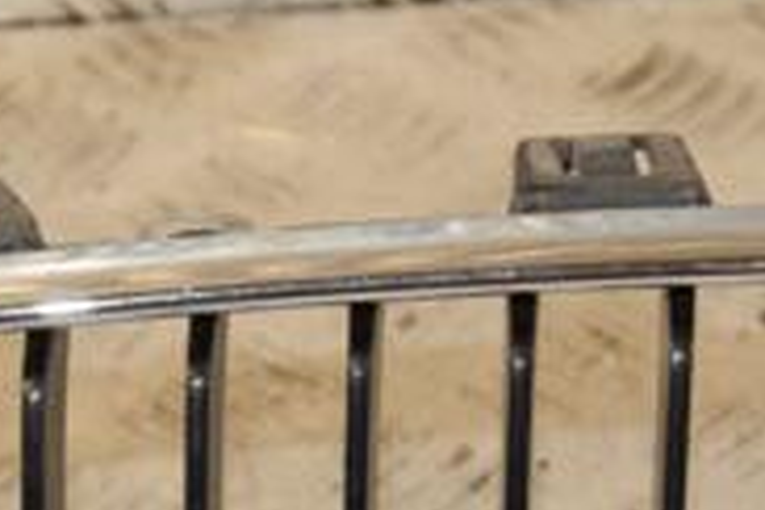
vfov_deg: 4.2
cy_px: 778
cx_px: 585
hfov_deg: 6.4
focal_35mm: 324
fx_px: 6884
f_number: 7.1
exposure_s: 1/200
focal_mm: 66
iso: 800
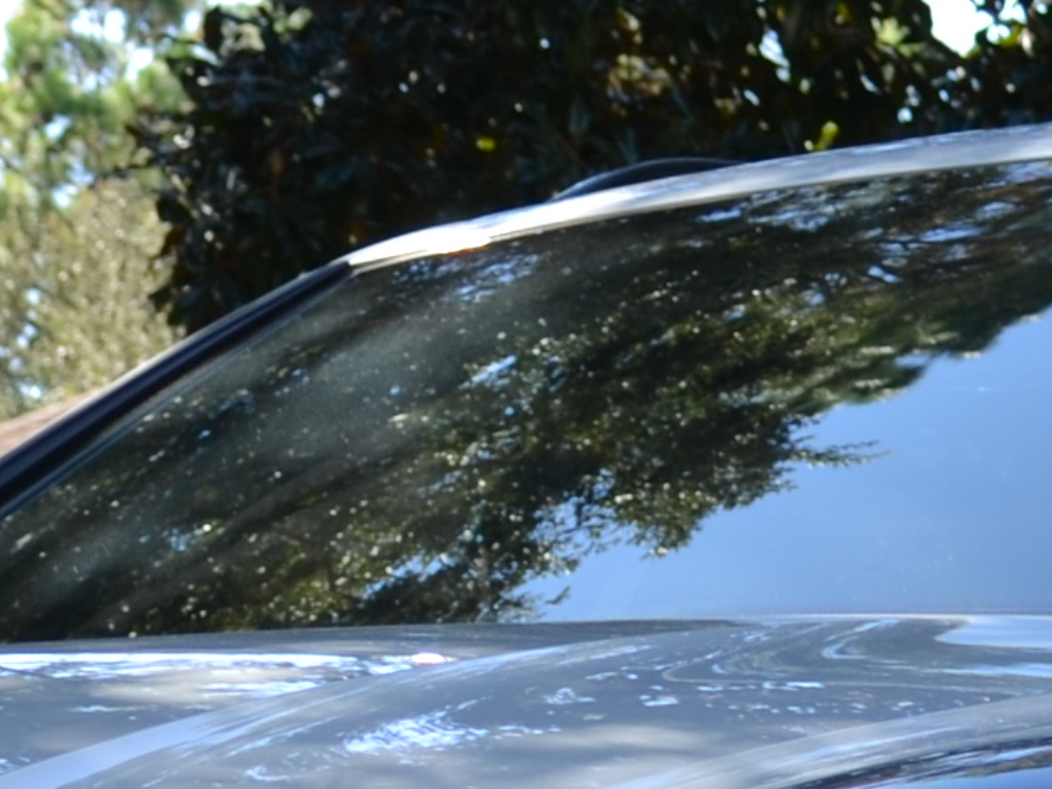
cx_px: 561
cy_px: 1330
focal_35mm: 211
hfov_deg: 9.4
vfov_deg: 6.9
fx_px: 6412
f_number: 5.6
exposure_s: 1/125
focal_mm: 24
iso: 100
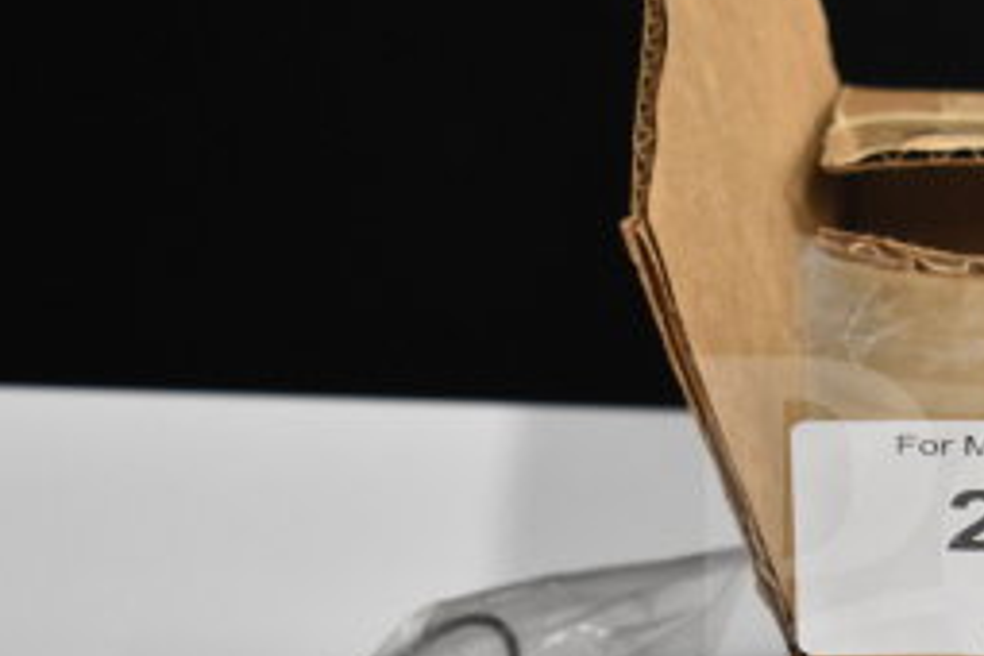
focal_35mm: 122
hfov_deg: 16.4
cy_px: 662
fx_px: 3334
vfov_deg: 11.1
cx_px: 1034
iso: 2500
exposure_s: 1/50
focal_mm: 34
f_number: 4.5
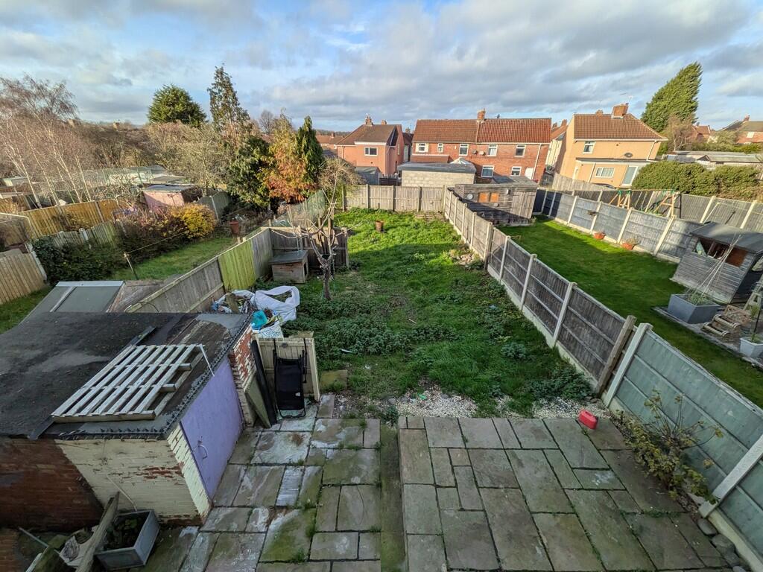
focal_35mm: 14
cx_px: 382
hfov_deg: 102.1
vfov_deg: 85.7
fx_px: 309
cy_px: 286
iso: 50
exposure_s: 1/1300
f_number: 2.2
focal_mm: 1.85
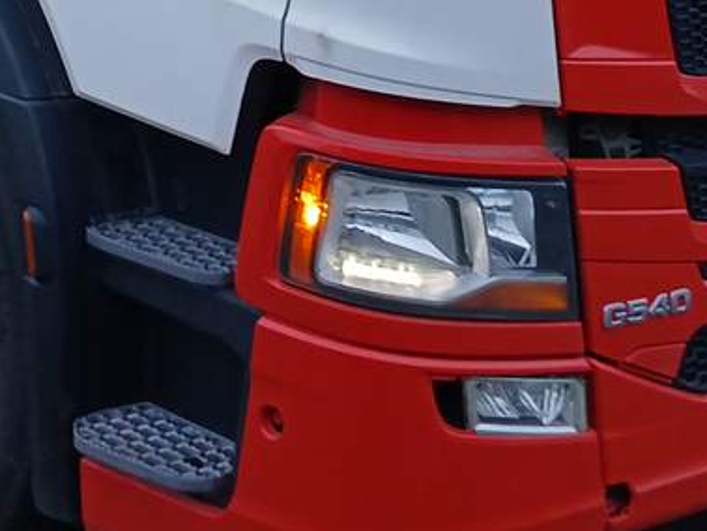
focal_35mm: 99
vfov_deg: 13.8
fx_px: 2023
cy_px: -338
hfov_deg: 19.7
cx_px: 208
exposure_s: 1/60
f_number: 1.8
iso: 102
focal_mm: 3.98
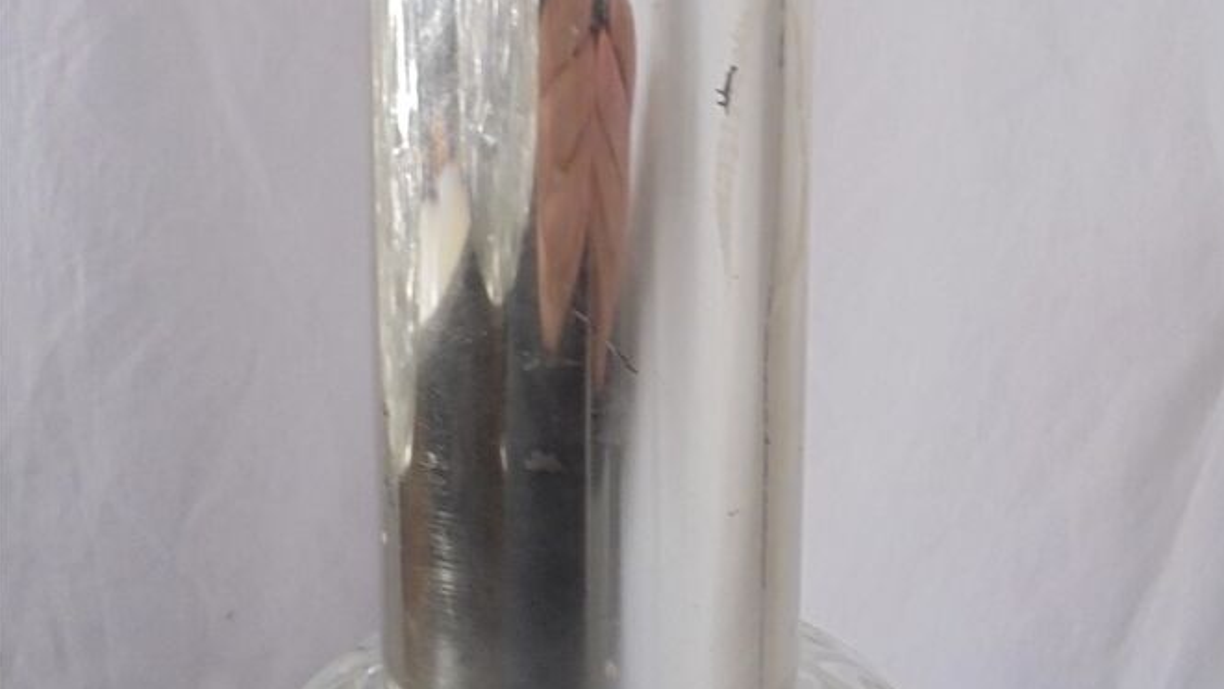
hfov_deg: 47.3
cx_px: 623
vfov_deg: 27.0
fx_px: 1396
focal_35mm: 43
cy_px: 107
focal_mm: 5.3
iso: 400
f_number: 3.7
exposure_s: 1/30
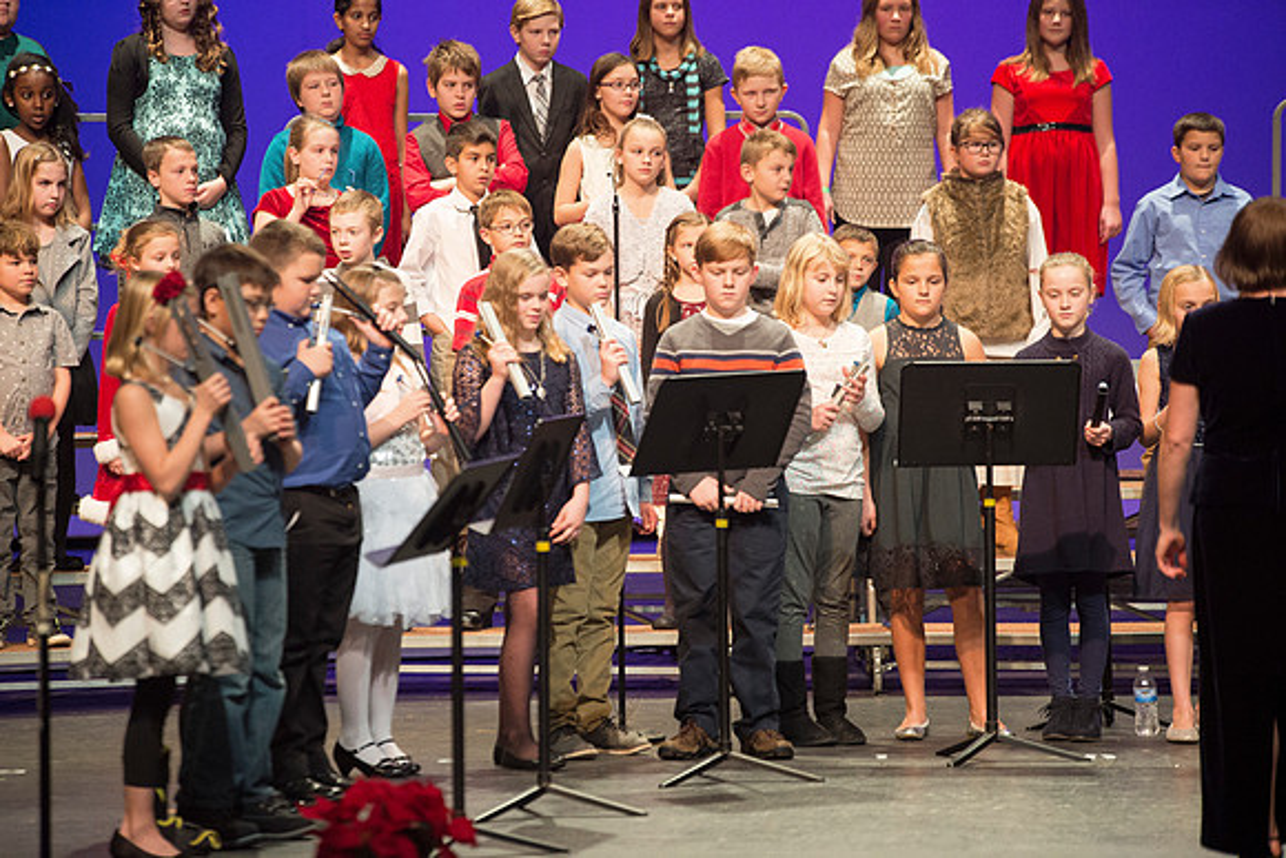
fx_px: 7146
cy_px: 429
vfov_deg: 6.9
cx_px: 643
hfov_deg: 10.3
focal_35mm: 200
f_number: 2.8
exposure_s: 1/160
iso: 2500
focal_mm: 200
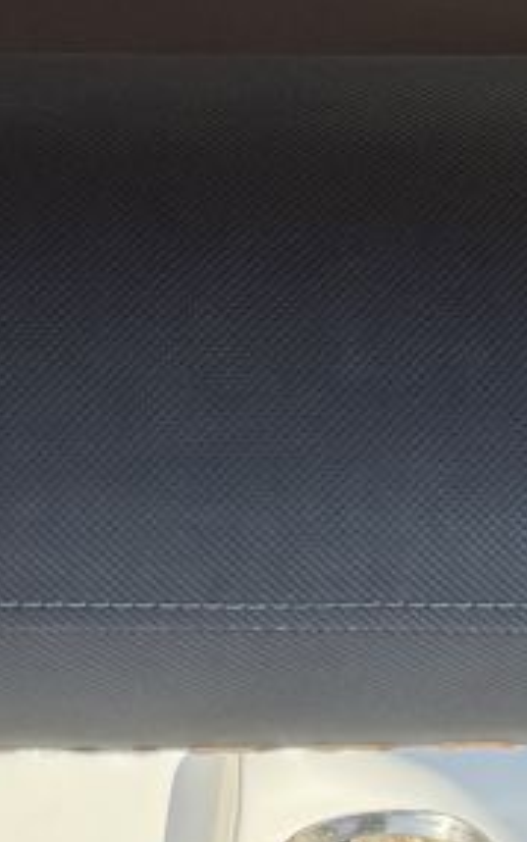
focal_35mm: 128
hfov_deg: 10.2
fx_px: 2938
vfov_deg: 12.5
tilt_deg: -49.1
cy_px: -1237
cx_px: 262
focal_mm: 6.76
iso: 80
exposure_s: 1/1215
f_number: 1.78
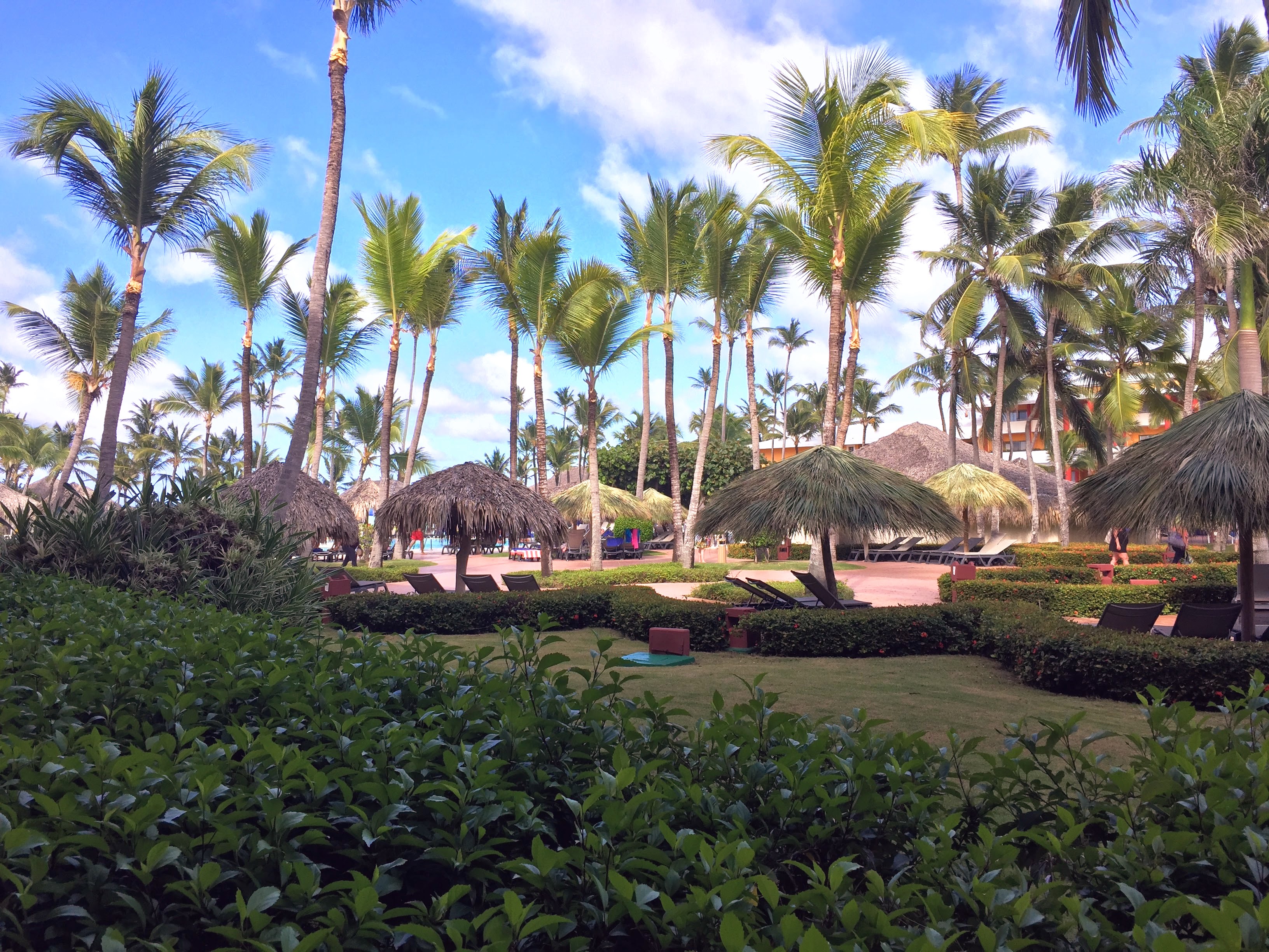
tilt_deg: +3.1
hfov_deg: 61.7
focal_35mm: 29
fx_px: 1063
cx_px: 634
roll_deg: +0.3
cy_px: 476
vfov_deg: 48.2
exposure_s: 1/807
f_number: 2.2
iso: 32
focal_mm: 4.15
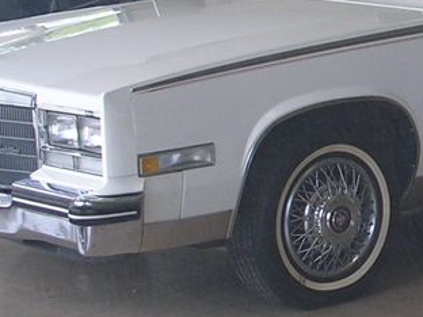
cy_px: 60
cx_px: 512
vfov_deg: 11.4
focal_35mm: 130
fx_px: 1589
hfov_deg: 14.7
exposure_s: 1/102
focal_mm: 5.8
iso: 50
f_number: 2.8
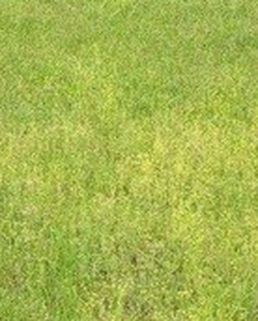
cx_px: -236
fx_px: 1039
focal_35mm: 109
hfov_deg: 12.6
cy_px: -140
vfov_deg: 16.3
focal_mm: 6.9
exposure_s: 1/227
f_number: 1.68
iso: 25
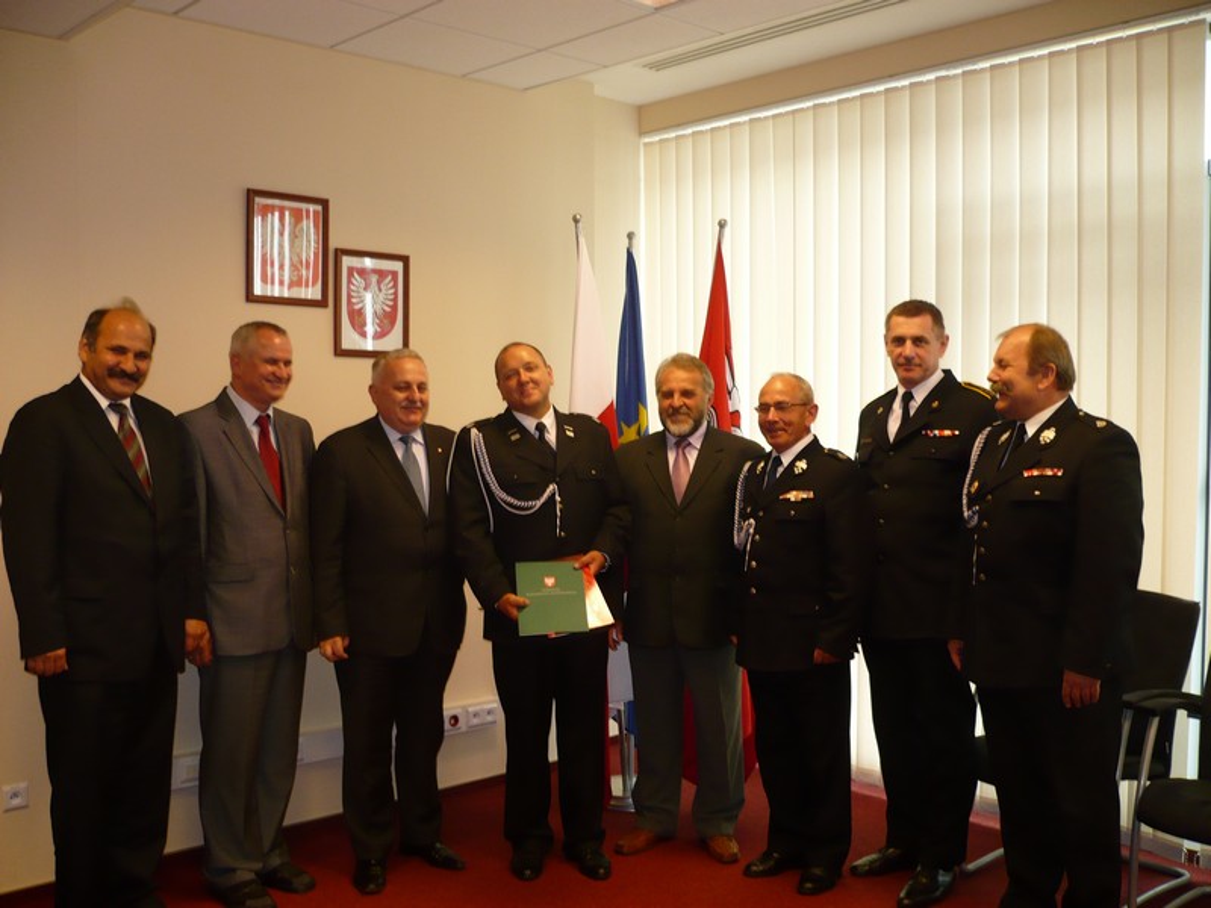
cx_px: 606
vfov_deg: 40.7
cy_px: 454
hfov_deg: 52.6
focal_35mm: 35
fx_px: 1224
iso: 125
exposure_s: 1/30
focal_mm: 5.8
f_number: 2.8
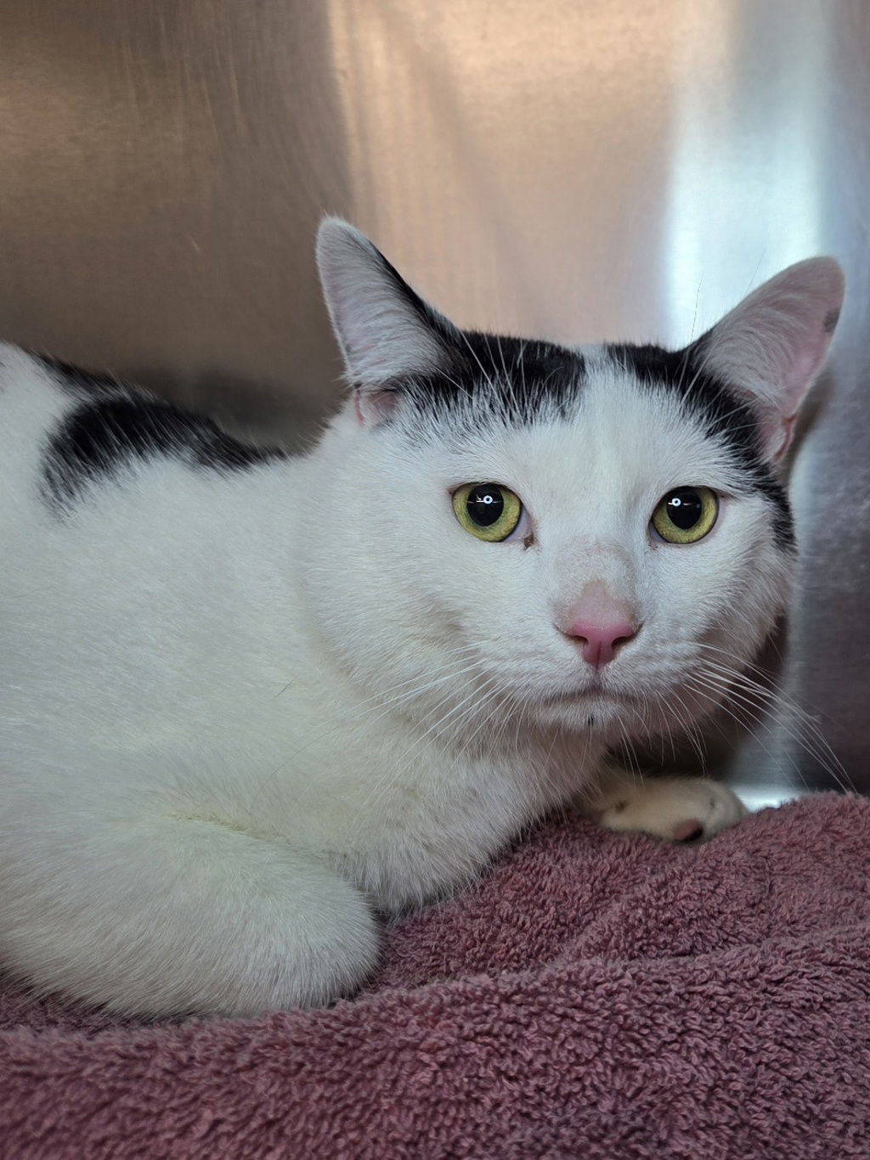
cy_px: 580
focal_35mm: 23
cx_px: 435
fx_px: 771
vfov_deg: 73.9
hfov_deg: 58.9
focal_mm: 5.4
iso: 40
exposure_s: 1/54.1
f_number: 1.8
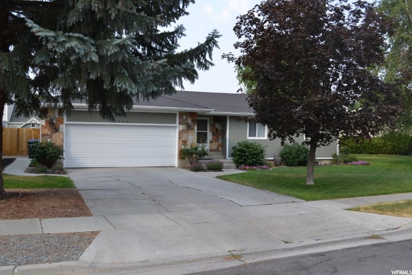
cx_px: 206
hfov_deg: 57.2
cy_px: 138
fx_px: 378
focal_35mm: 33
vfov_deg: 40.0
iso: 100
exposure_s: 1/160
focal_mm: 22
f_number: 6.3
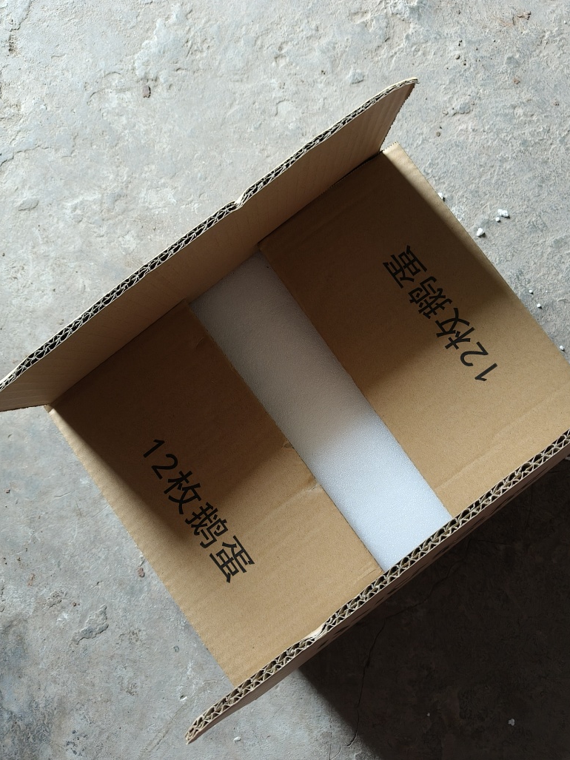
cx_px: 293
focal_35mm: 27
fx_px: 593
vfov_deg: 65.3
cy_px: 370
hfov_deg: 51.3
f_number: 1.8
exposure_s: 1/100
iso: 320
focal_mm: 4.84
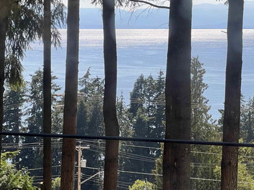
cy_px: 24
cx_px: 250
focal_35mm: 157
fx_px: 1152
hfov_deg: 12.4
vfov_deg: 9.4
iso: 32
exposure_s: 1/455
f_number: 2.8
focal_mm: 9
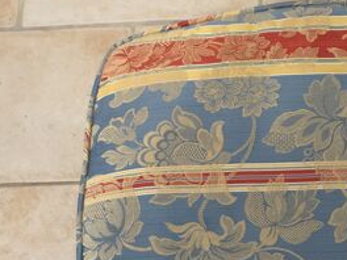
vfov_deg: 22.2
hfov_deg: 29.1
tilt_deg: -73.1
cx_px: 244
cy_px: 160
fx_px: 662
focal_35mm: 66
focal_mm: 4.15
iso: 32
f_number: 2.2
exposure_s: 1/732
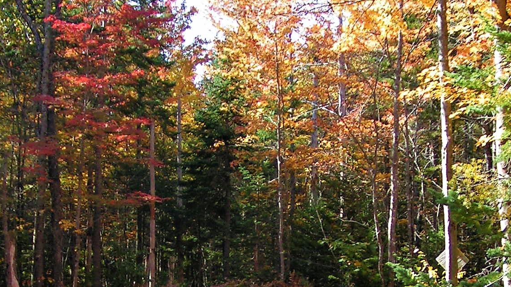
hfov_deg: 28.2
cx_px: 258
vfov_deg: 15.7
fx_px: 1016
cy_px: 315
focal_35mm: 75
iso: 80
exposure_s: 1/250
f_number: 2.8
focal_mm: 5.8
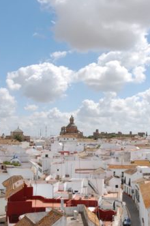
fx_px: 313
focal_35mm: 50
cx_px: 117
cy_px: 112
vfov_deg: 39.6
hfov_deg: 26.5
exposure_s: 1/320
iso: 100
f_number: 9
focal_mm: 22
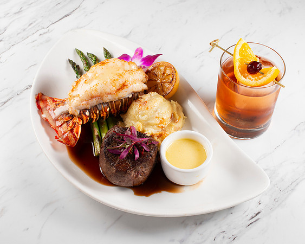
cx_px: 149
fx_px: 519
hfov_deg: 32.7
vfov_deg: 26.4
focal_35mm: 58
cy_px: 125
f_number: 10
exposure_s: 1/125
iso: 250
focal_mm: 50
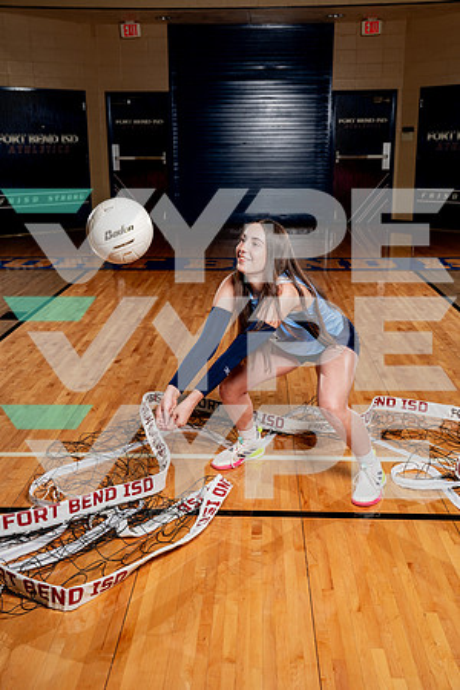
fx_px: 767
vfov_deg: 48.5
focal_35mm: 40
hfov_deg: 33.4
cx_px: 230
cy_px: 345
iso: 200
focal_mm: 40
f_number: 5.6
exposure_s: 1/250
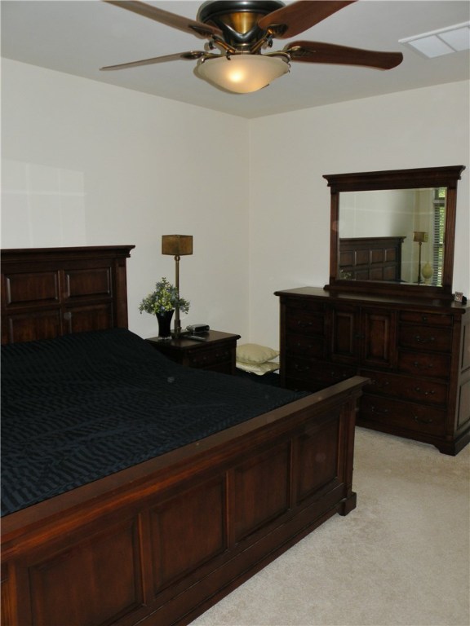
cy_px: 313
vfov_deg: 65.3
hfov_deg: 51.4
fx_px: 489
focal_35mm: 27
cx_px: 235
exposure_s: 1/250
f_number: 3.5
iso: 64
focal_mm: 4.7
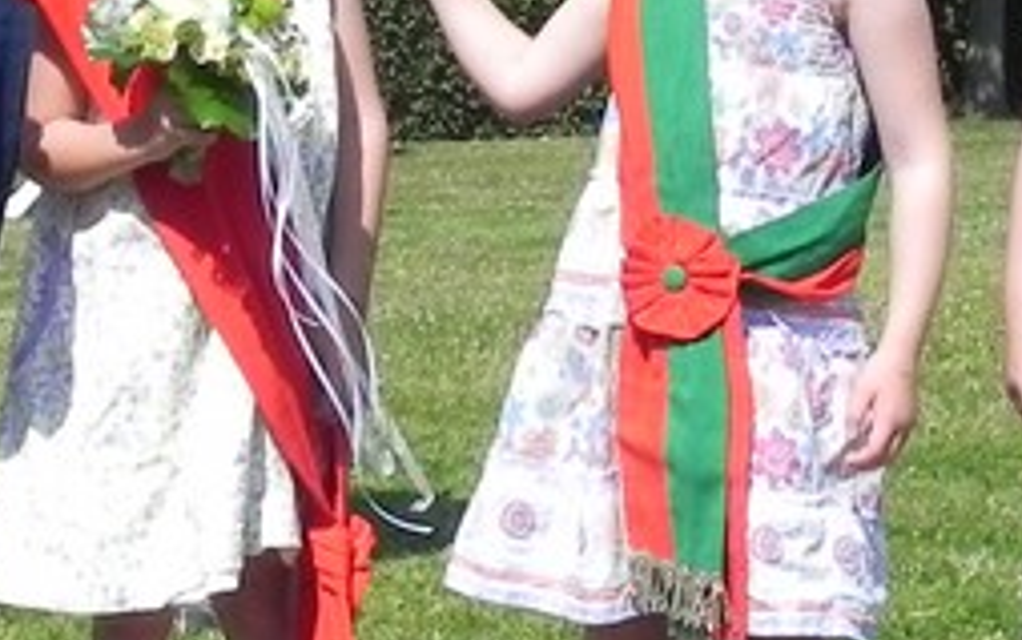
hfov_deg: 14.7
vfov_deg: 9.3
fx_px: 3929
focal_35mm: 141
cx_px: 169
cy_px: 141
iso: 160
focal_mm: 5.9
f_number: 7.1
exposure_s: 1/409
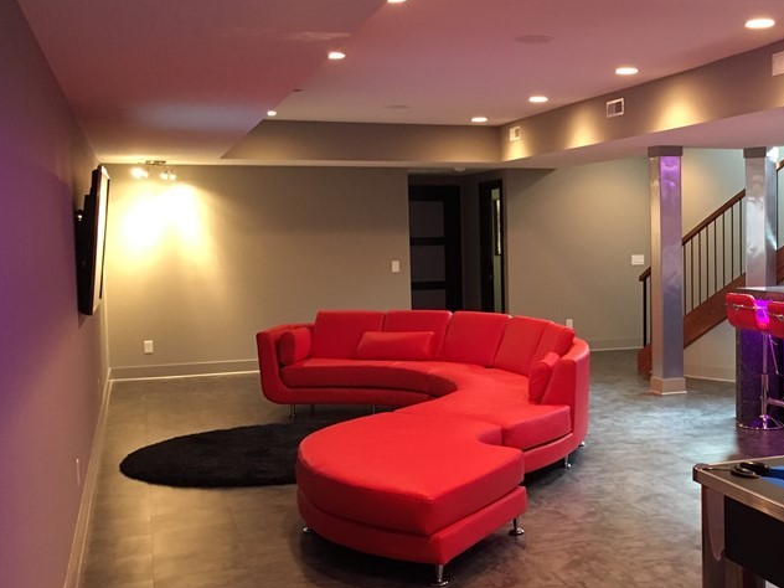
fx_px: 1064
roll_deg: +0.4
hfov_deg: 39.2
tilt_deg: -3.7
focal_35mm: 47
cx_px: 604
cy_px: 295
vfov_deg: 30.9
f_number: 2.2
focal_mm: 4.15
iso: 200
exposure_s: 1/20
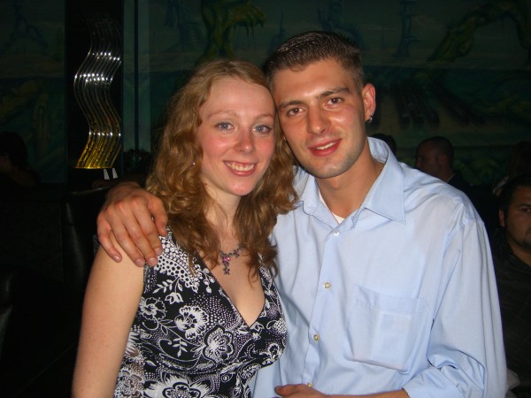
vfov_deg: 37.7
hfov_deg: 49.0
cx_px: 266
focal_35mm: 38
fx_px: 583
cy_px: 199
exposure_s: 1/60
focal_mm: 7.9
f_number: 2.8
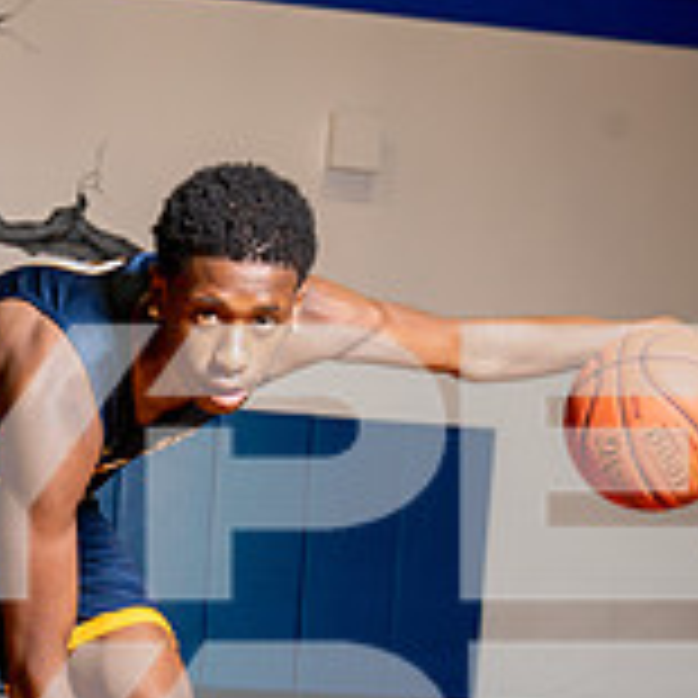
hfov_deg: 20.3
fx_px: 1916
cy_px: 784
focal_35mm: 84
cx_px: 104
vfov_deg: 19.7
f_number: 5.6
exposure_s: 1/250
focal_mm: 34
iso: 400
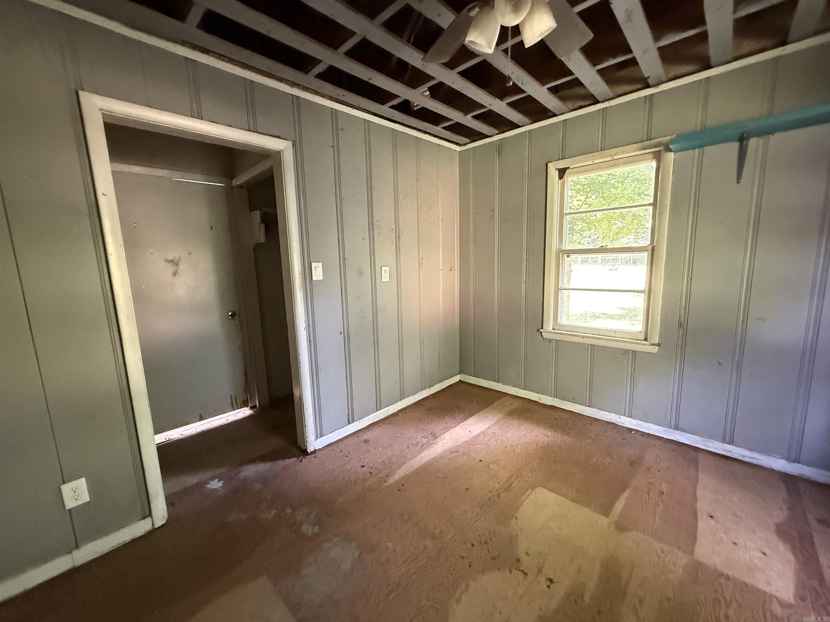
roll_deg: +1.2
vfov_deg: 85.7
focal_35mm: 14
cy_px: 311
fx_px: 336
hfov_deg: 102.1
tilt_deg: -8.4
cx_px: 415
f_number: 2.2
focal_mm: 2.22
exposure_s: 1/60
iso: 1000
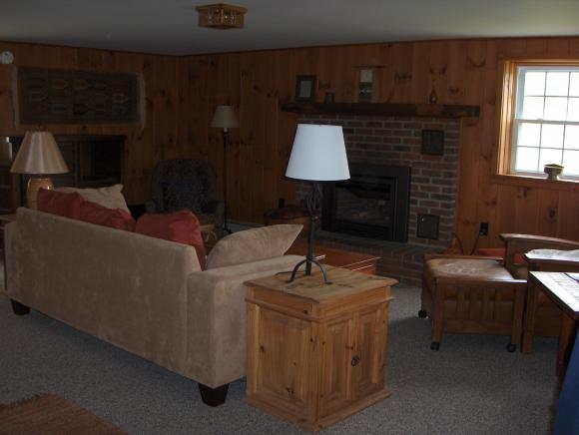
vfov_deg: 36.9
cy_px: 218
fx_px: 653
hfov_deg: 47.8
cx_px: 290
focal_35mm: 39
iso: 100
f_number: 2.8
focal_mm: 8
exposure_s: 1/60
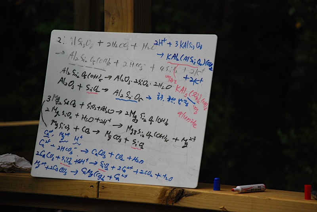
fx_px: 1587
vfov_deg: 7.7
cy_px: 106
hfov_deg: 11.4
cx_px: 158
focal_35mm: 180
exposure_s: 1/500
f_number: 5.6
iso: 400
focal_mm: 120
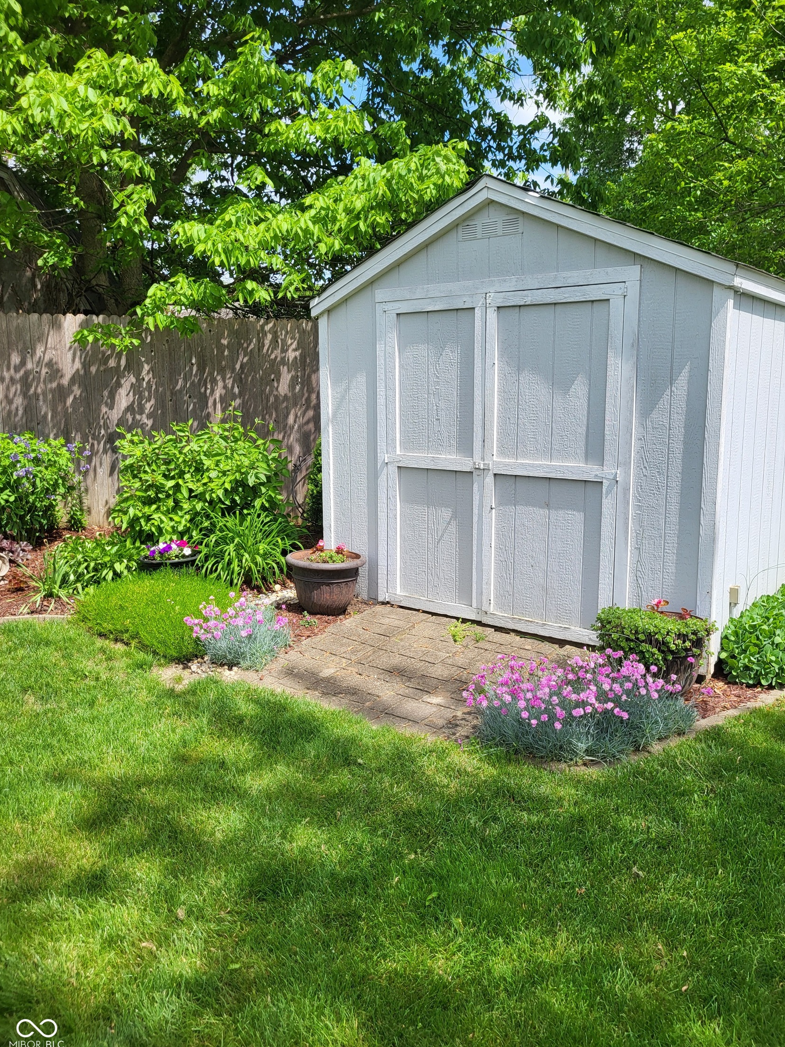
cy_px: 518
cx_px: 402
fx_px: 816
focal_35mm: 27
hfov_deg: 51.3
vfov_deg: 65.3
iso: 40
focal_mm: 5.4
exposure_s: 1/1645
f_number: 1.8
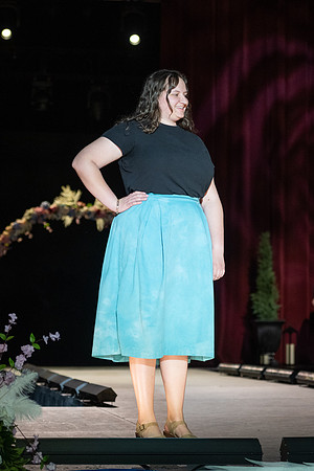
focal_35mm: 119
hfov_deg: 11.5
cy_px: 240
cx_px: 206
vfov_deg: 17.2
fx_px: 1557
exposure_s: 1/800
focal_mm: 70
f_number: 2.8
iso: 800
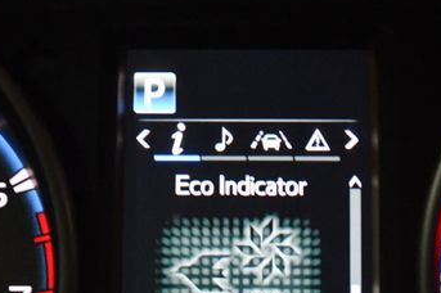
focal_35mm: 112
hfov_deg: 18.3
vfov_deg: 12.1
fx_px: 1371
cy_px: 256
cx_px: 229
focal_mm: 40
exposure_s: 1/60
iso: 7200
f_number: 5.3
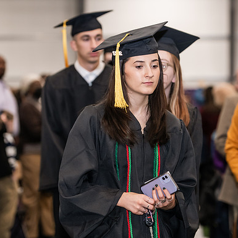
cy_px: 119
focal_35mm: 141
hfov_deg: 12.4
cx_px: 139
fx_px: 1097
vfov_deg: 12.4
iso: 2000
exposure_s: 1/200
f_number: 3.2
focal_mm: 110
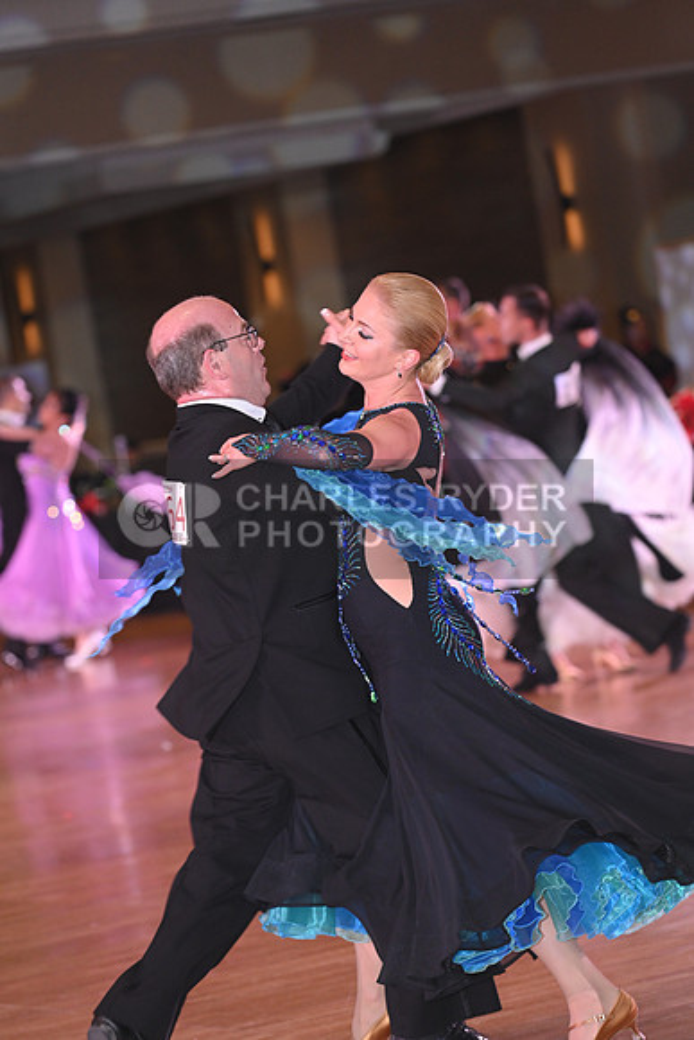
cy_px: 520
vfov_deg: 12.4
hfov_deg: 8.3
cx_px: 347
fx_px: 4768
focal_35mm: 165
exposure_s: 1/200
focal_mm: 165
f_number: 5
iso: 2000
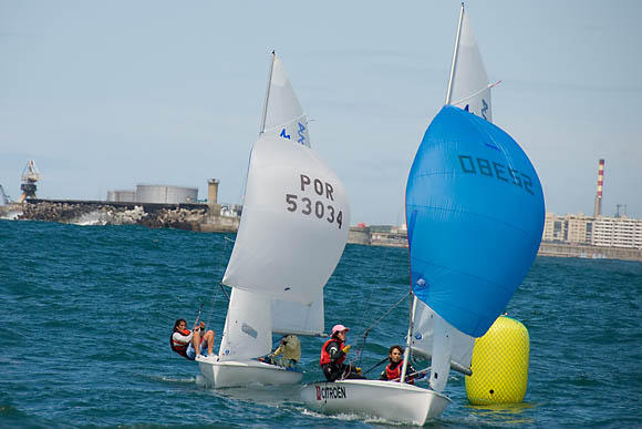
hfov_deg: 6.9
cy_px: 214
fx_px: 5351
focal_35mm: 300
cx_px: 321
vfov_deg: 4.6
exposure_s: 1/800
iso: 200
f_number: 8
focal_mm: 200
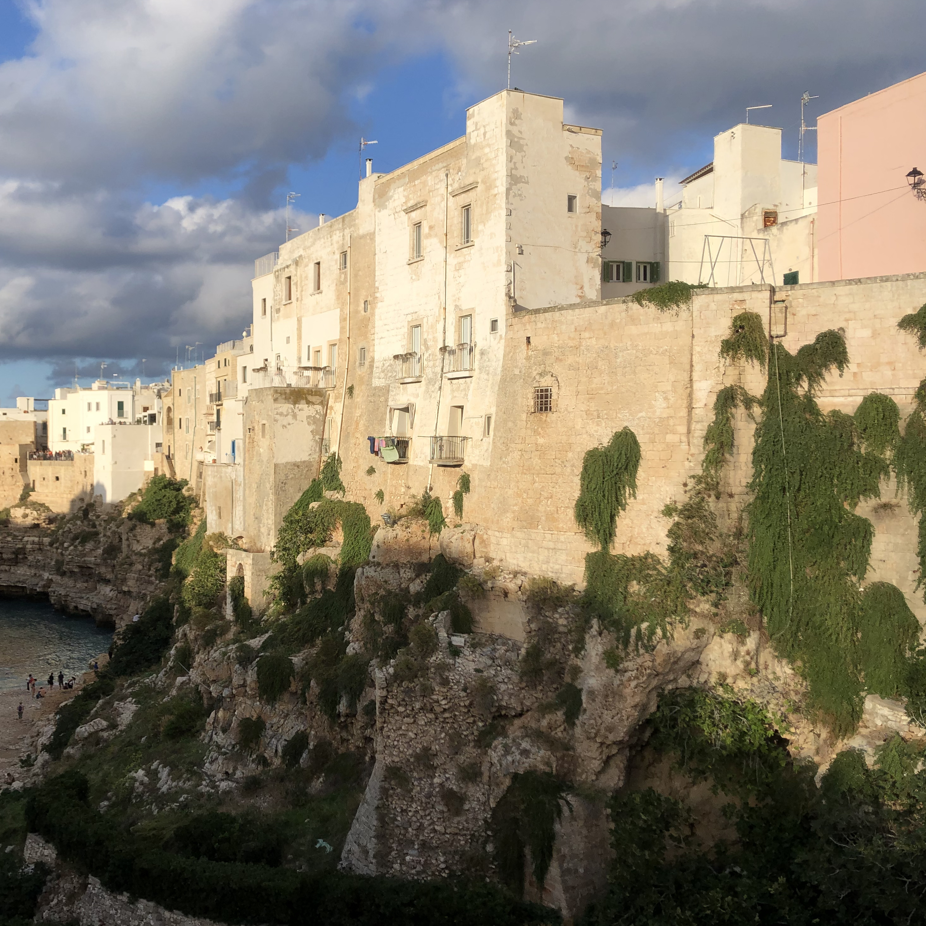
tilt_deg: -1.0
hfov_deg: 47.7
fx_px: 1029
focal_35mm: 34
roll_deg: +0.8
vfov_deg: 48.4
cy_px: 458
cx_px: 313
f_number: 1.8
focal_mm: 4
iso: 20
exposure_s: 1/2288
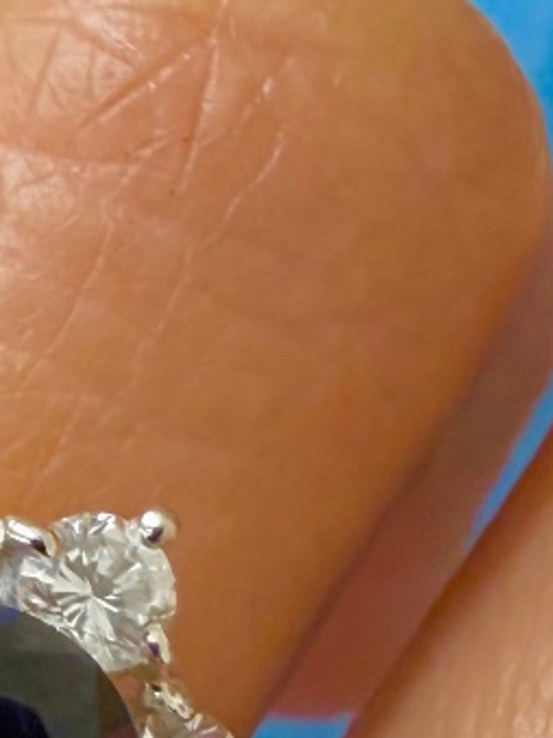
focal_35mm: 85
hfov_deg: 16.1
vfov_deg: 21.8
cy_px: 821
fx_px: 1812
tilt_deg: -85.5
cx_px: -233
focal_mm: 2.22
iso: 250
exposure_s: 1/121
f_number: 2.2
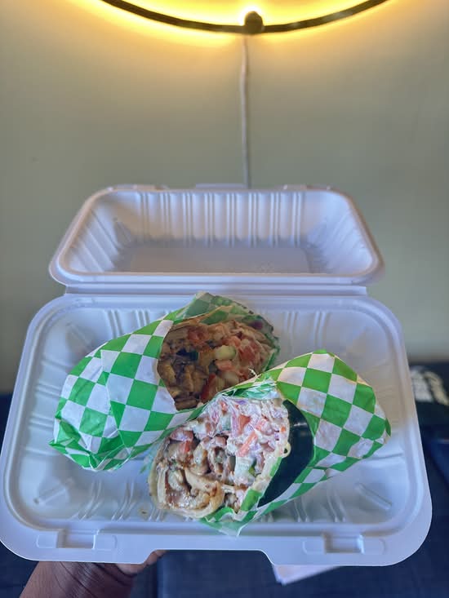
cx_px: 224
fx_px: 415
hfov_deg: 56.8
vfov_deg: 71.6
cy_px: 299
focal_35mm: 24
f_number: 1.78
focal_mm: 6.86
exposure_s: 1/120
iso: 160
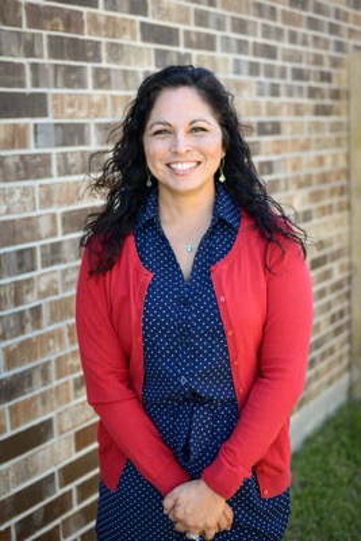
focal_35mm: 50
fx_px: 751
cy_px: 270
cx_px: 180
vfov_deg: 39.6
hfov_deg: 27.0
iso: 200
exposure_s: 1/500
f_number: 3.2
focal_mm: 50
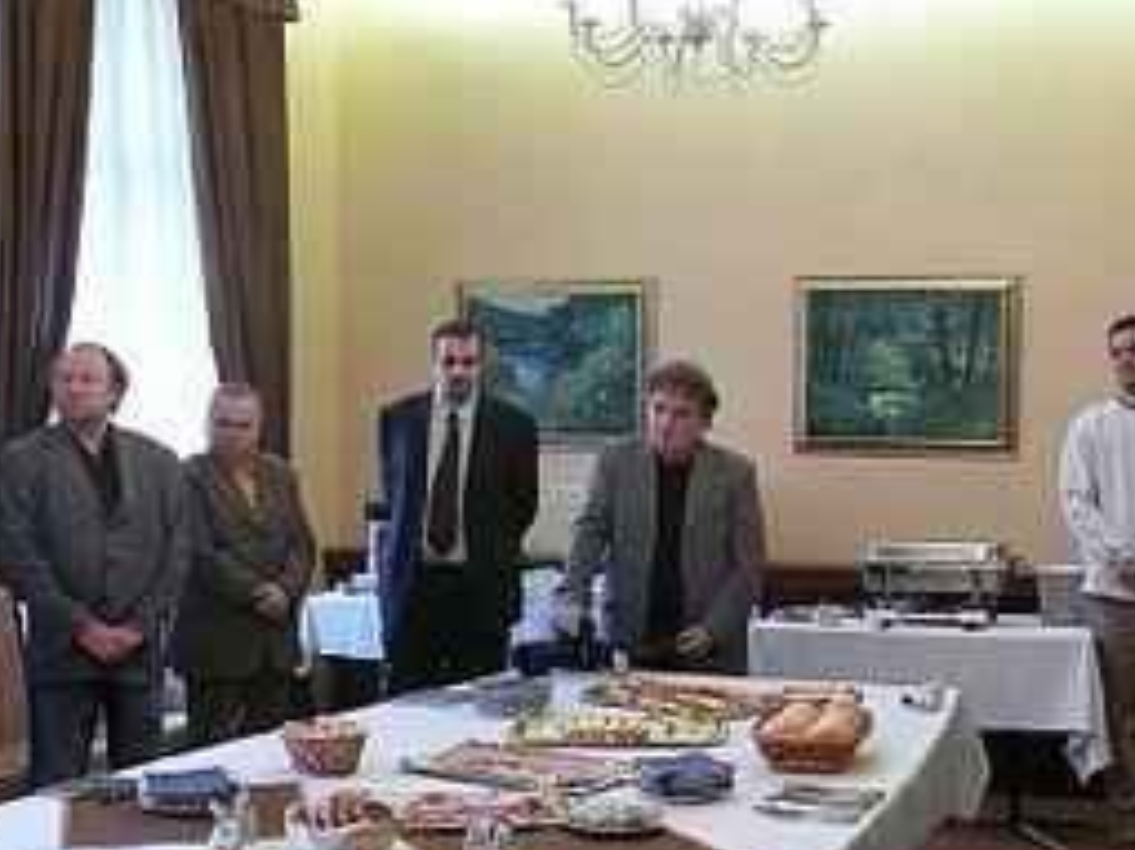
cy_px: 587
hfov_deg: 34.7
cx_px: 748
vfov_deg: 26.3
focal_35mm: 55
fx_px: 1803
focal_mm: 7.4
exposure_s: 1/50
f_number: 2.8
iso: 400
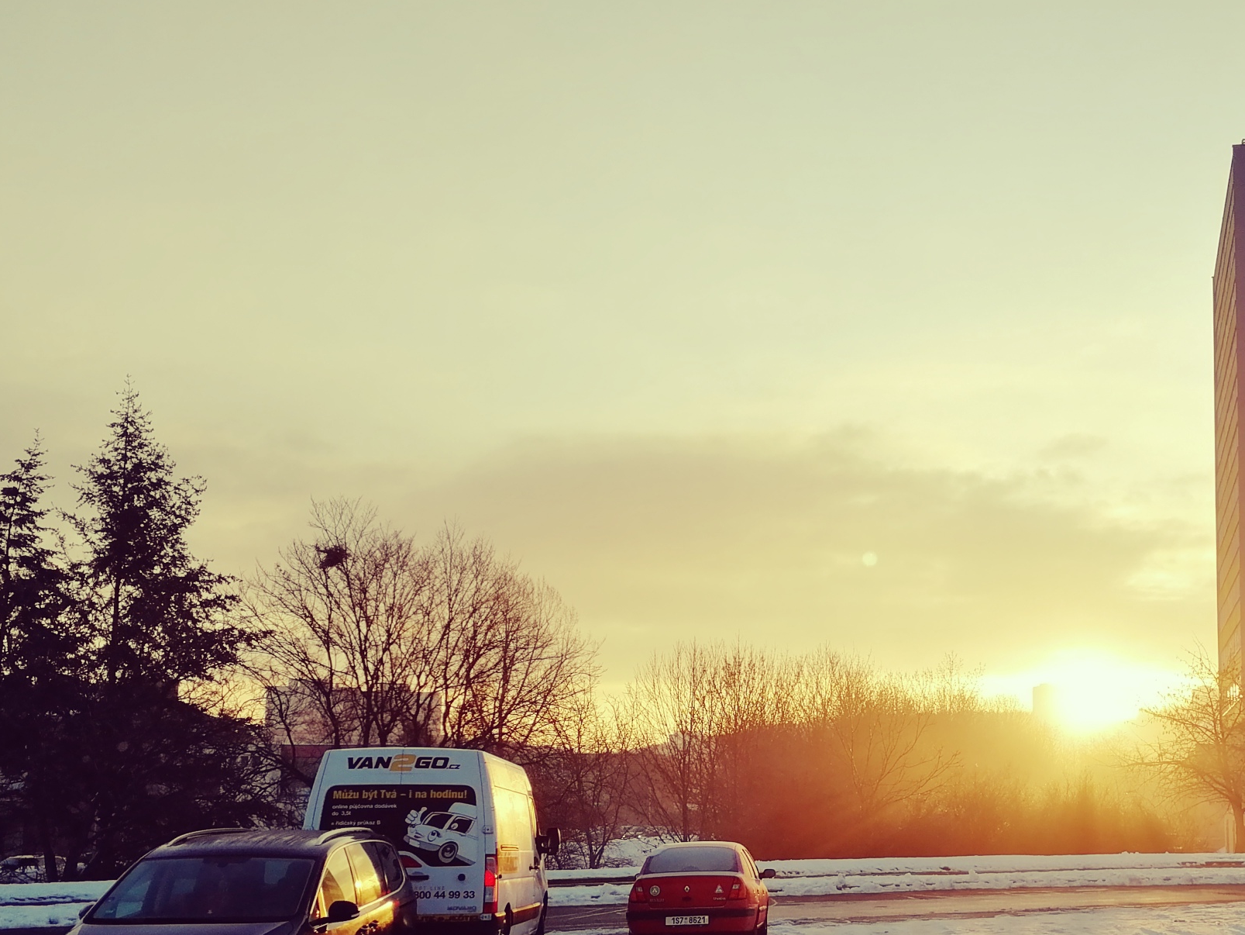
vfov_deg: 33.3
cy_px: 625
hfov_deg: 42.1
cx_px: 975
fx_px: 1547
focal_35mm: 43
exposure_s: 1/733
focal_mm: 3.95
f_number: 2.2
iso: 50
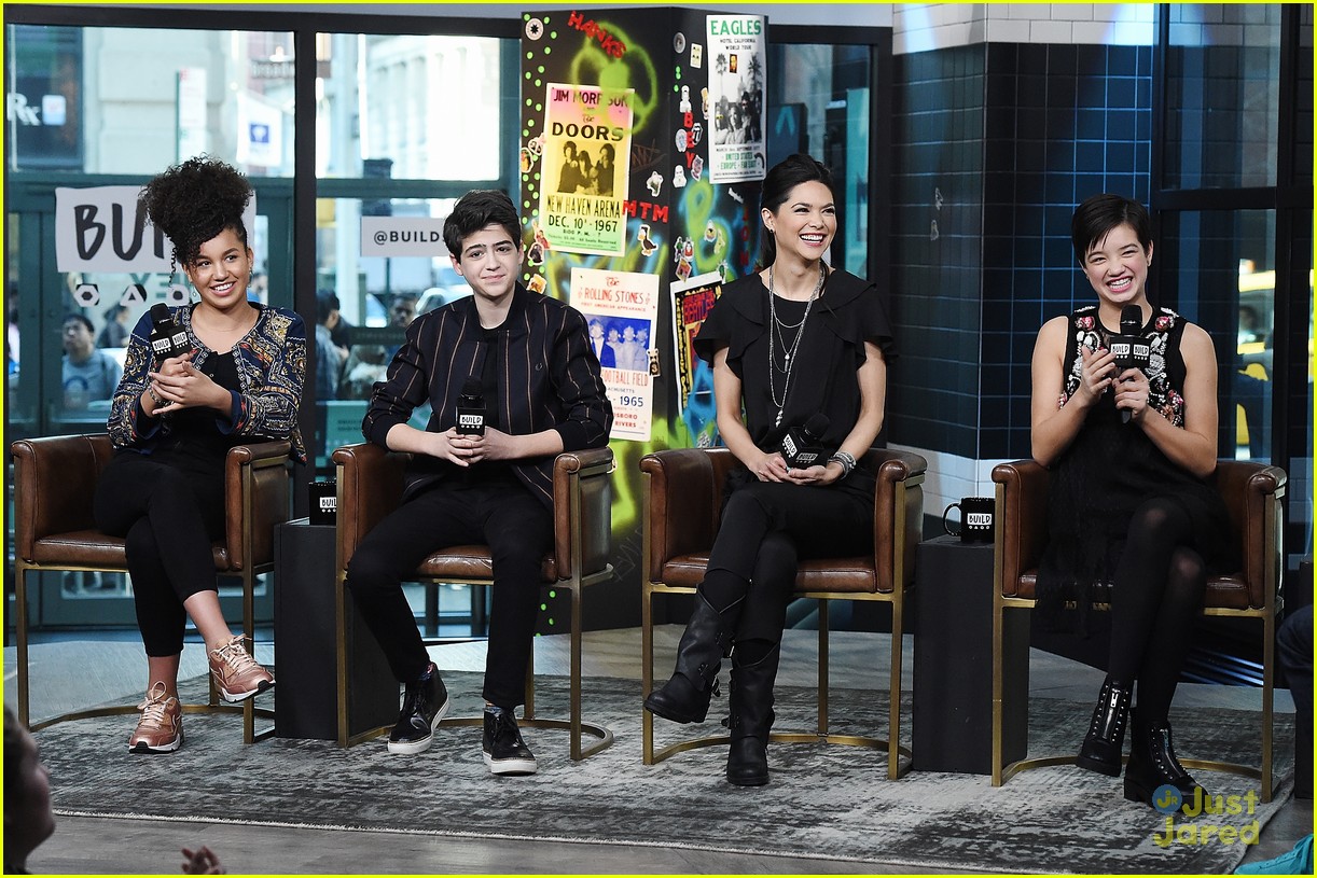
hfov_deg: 21.5
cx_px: 658
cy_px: 439
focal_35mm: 95
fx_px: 3476
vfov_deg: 14.4
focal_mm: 95
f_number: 5.6
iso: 6400
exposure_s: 1/250
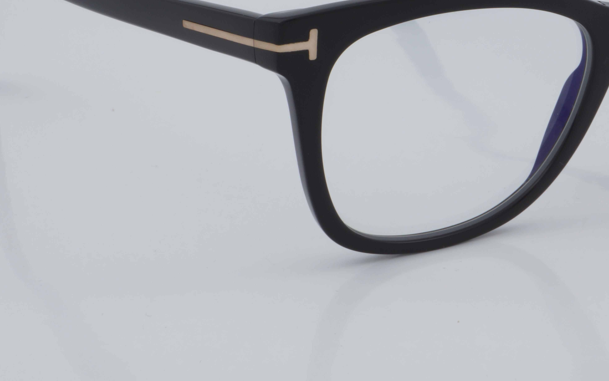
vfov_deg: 11.2
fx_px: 1942
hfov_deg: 17.8
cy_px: 89
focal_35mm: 117
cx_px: 423
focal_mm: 50
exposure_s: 1/4
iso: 100
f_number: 32
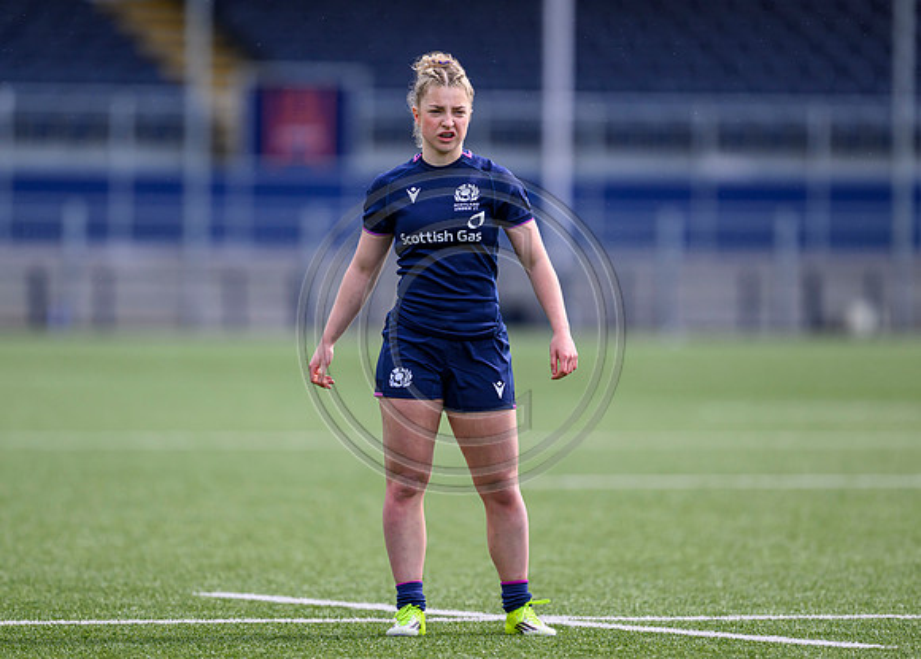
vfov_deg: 3.1
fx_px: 12304
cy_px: 313
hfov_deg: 4.3
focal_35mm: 470
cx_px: 442
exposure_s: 1/4000
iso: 500
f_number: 3.2
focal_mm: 400
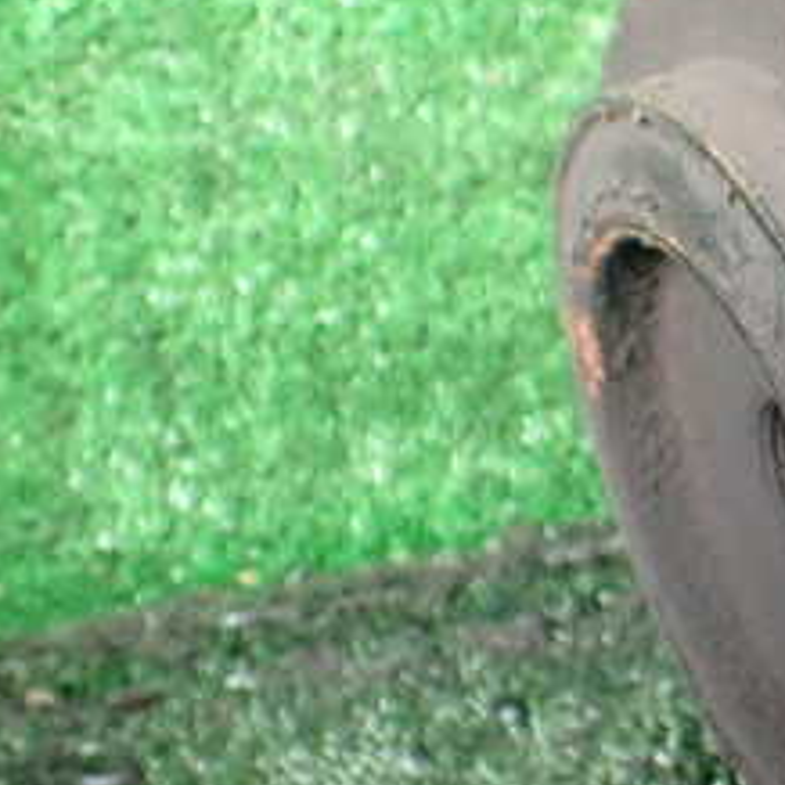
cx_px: 1048
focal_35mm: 73
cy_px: 328
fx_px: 1873
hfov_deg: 21.2
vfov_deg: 23.6
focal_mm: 5.4
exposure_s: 1/125
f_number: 2.3
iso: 400
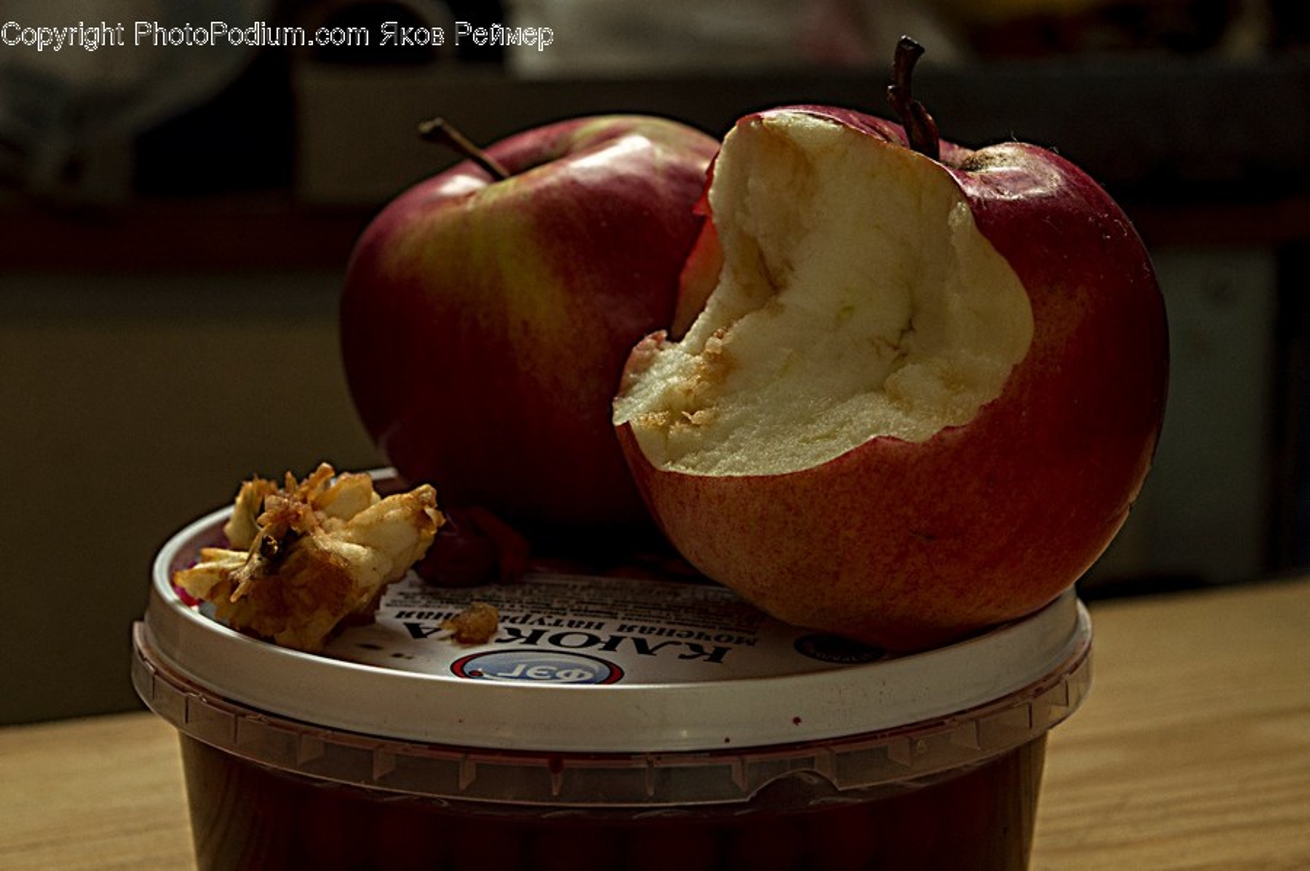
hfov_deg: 19.5
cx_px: 655
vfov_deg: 13.0
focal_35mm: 105
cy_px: 436
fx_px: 3817
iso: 100
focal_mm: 70
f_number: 9
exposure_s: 1/20
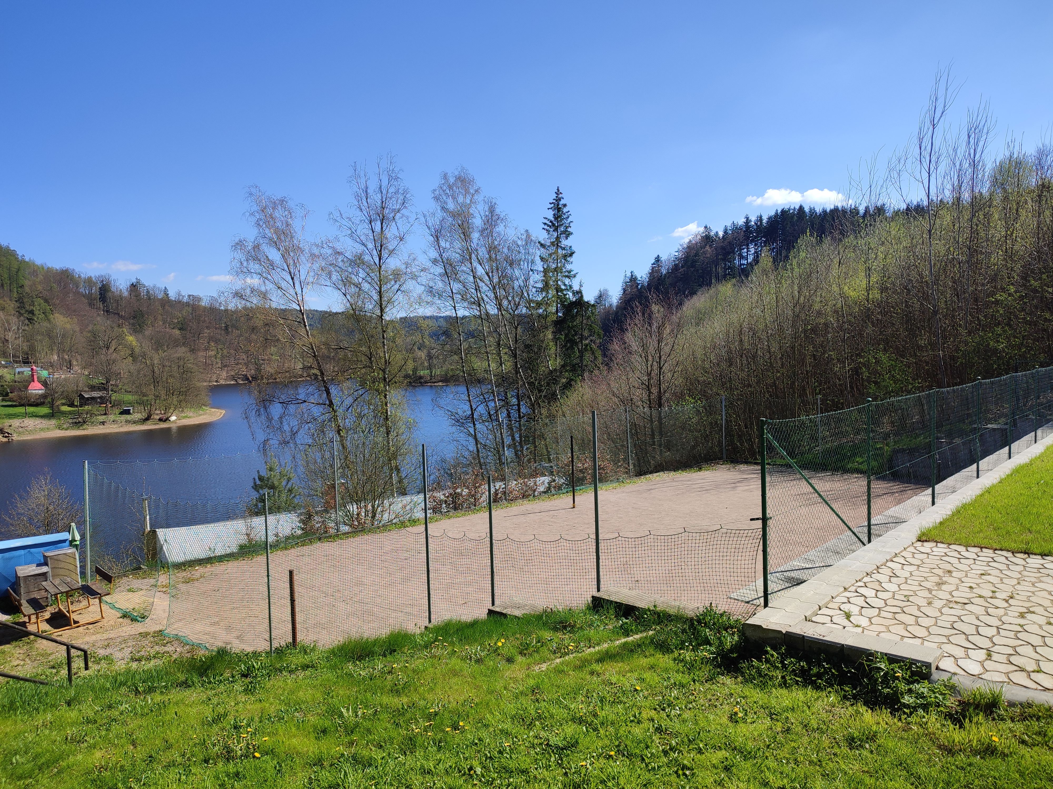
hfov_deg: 71.6
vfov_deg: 56.8
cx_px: 526
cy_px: 394
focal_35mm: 24
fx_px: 730
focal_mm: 5.89
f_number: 1.89
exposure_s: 1/680
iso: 50
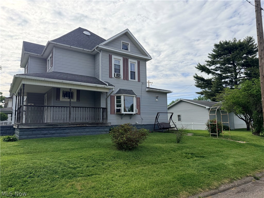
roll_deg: +0.9
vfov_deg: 56.8
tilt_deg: +7.9
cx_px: 132
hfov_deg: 71.6
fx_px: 183
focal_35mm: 24
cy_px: 99
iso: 100
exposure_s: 1/8130
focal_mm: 6.76
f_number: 1.78
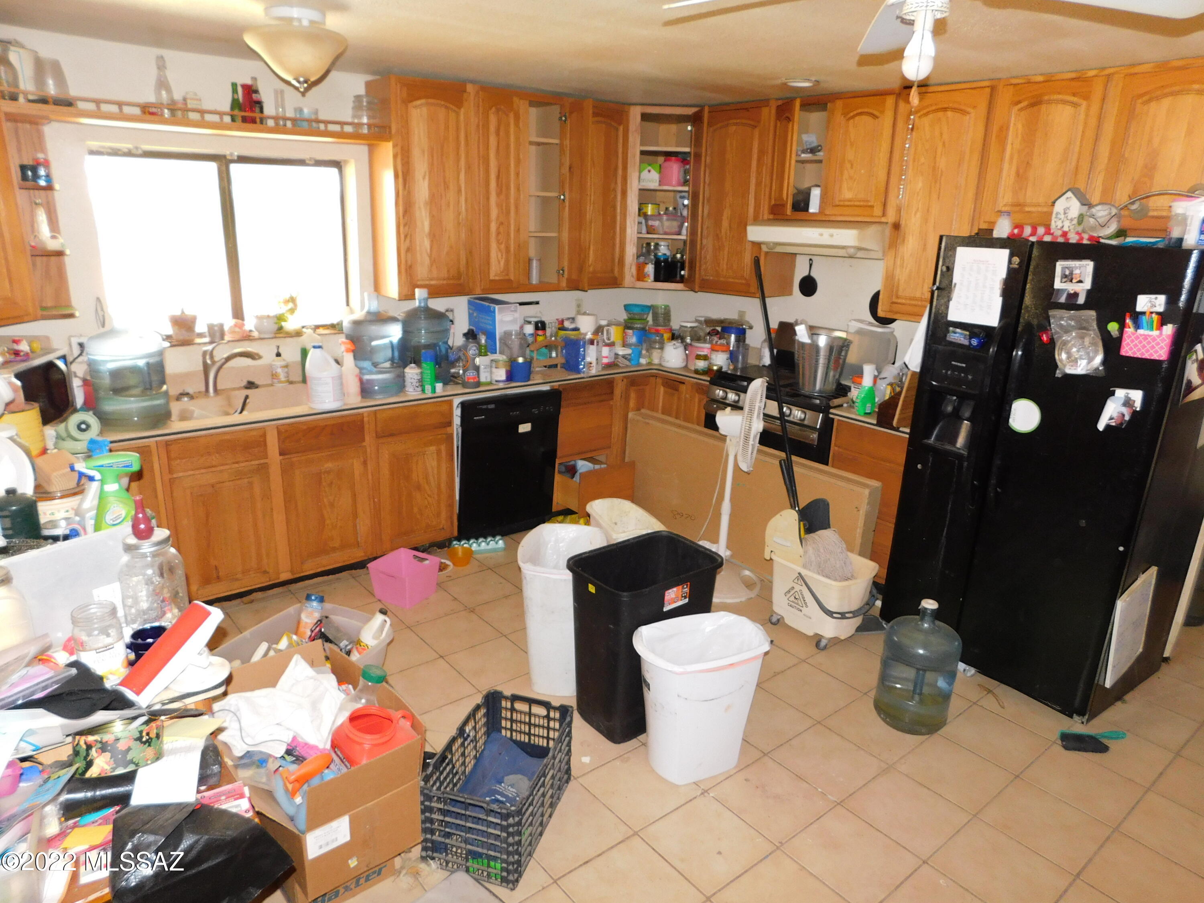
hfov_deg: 73.9
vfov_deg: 58.9
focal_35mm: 23
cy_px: 452
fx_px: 800
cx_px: 602
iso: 250
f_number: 3
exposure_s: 1/30
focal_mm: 4
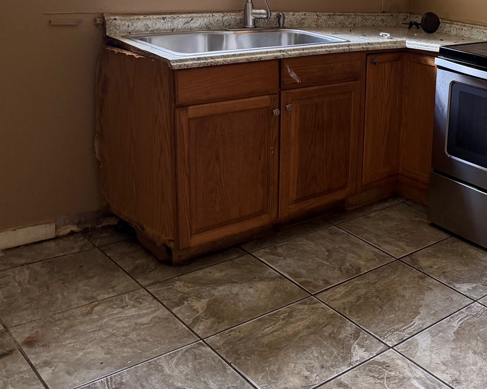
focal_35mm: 45
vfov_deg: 32.5
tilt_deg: -11.3
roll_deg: -5.4
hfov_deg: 37.9
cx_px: 454
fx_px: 648
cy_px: 78
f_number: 1.78
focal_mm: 6.76
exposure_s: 1/60
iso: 200
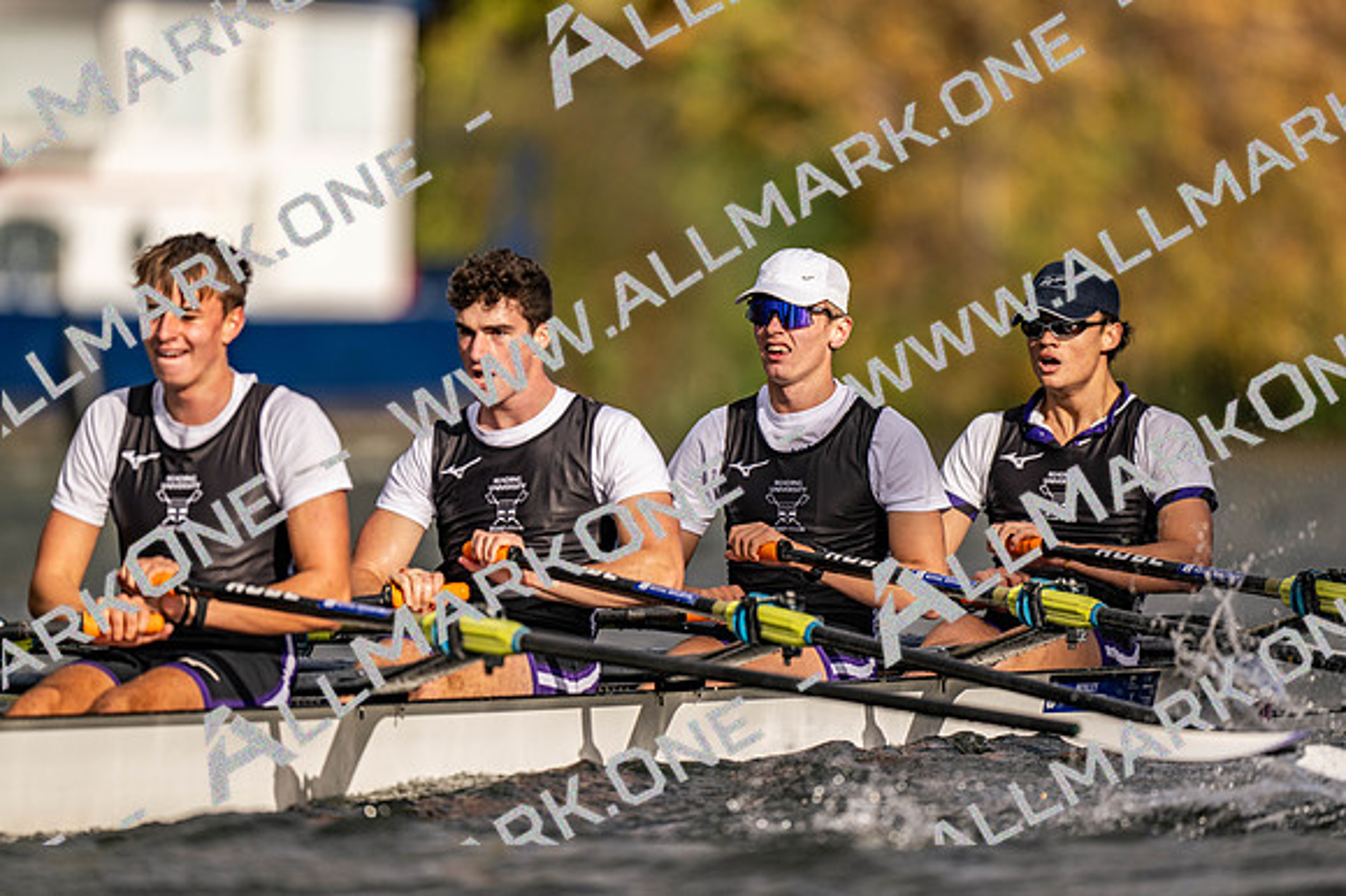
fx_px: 22425
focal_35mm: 600
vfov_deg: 2.3
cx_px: 673
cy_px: 448
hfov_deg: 3.4
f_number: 4
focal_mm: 600
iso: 100
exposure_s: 1/2500
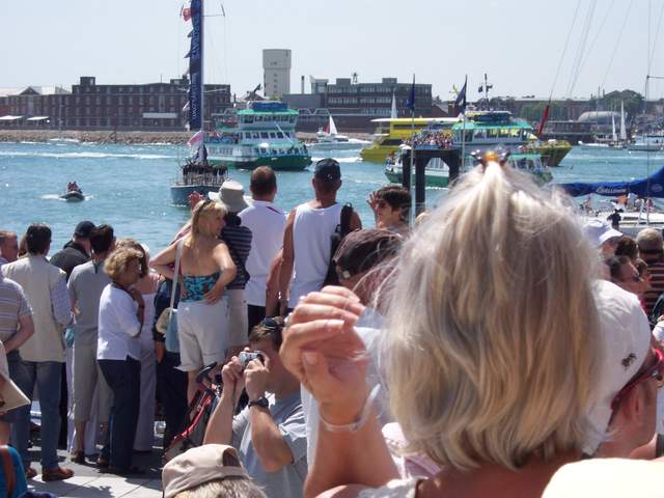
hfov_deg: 17.3
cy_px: 249
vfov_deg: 13.0
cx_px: 332
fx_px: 2187
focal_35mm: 114
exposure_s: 1/350
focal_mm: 24
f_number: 8
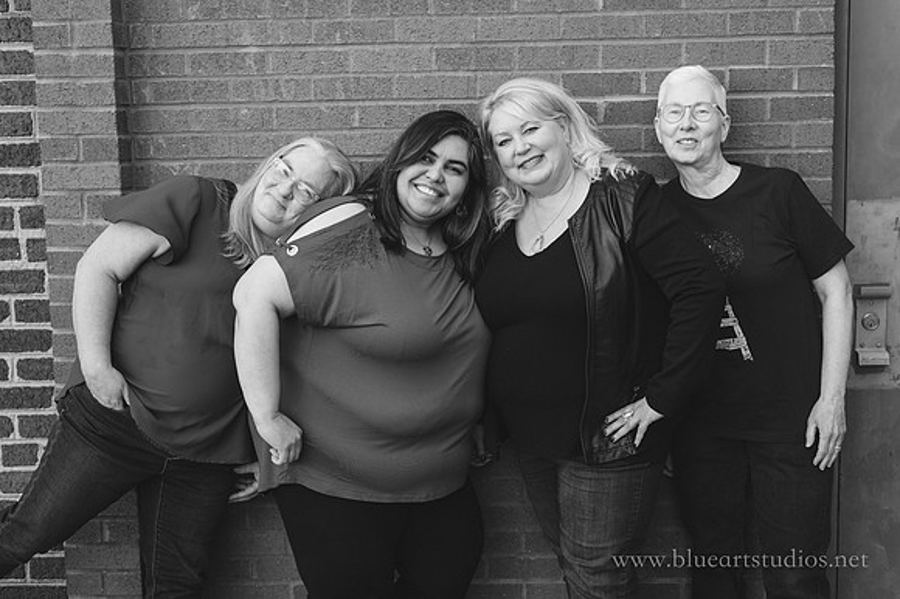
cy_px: 300
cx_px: 450
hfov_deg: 39.6
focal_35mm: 50
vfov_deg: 27.0
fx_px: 1249
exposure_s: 1/200
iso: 400
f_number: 4
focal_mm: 50
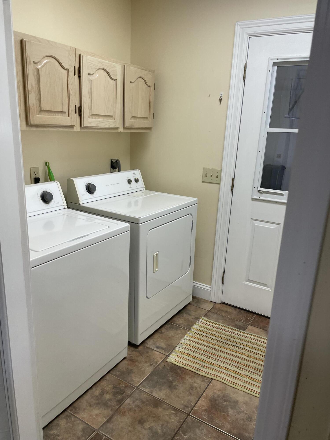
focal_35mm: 26
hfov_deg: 53.1
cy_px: 220
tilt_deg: -16.5
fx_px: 330
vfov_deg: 67.3
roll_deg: -2.2
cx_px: 165
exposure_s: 1/120
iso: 100
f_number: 1.6
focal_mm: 4.2
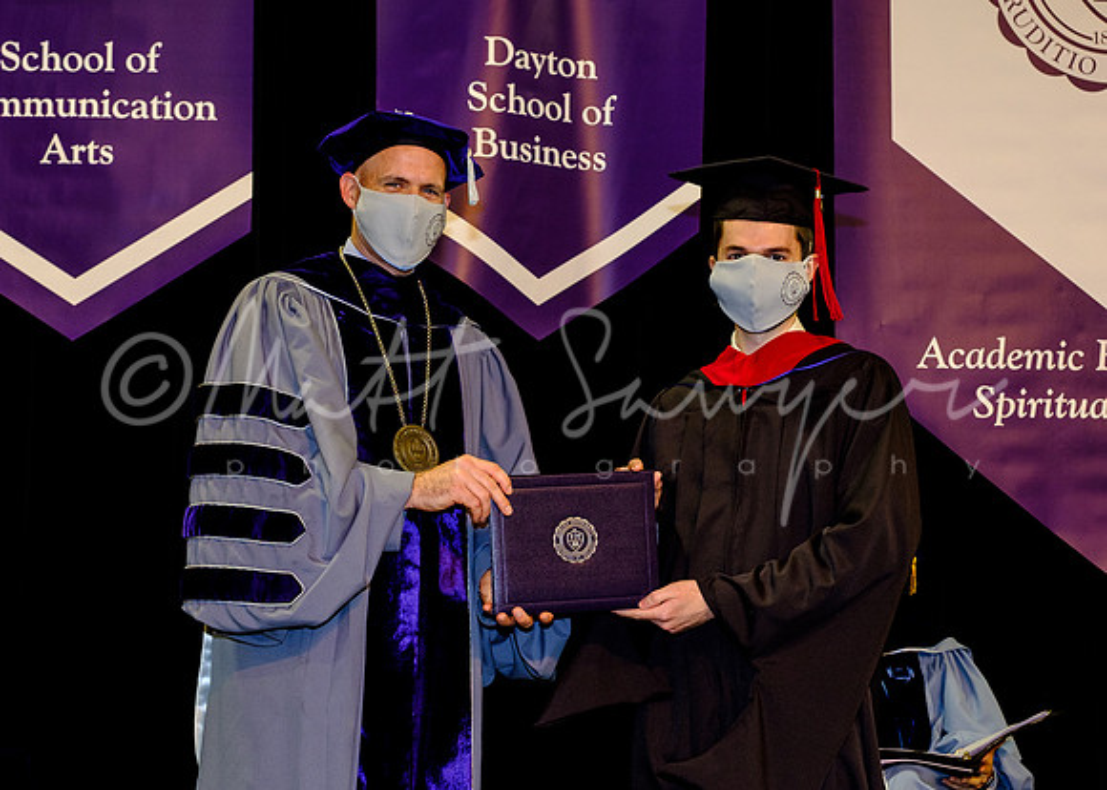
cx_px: 555
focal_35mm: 58
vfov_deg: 24.5
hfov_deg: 33.9
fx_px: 1818
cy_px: 488
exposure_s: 1/100
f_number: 4.5
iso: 800
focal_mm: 26.6
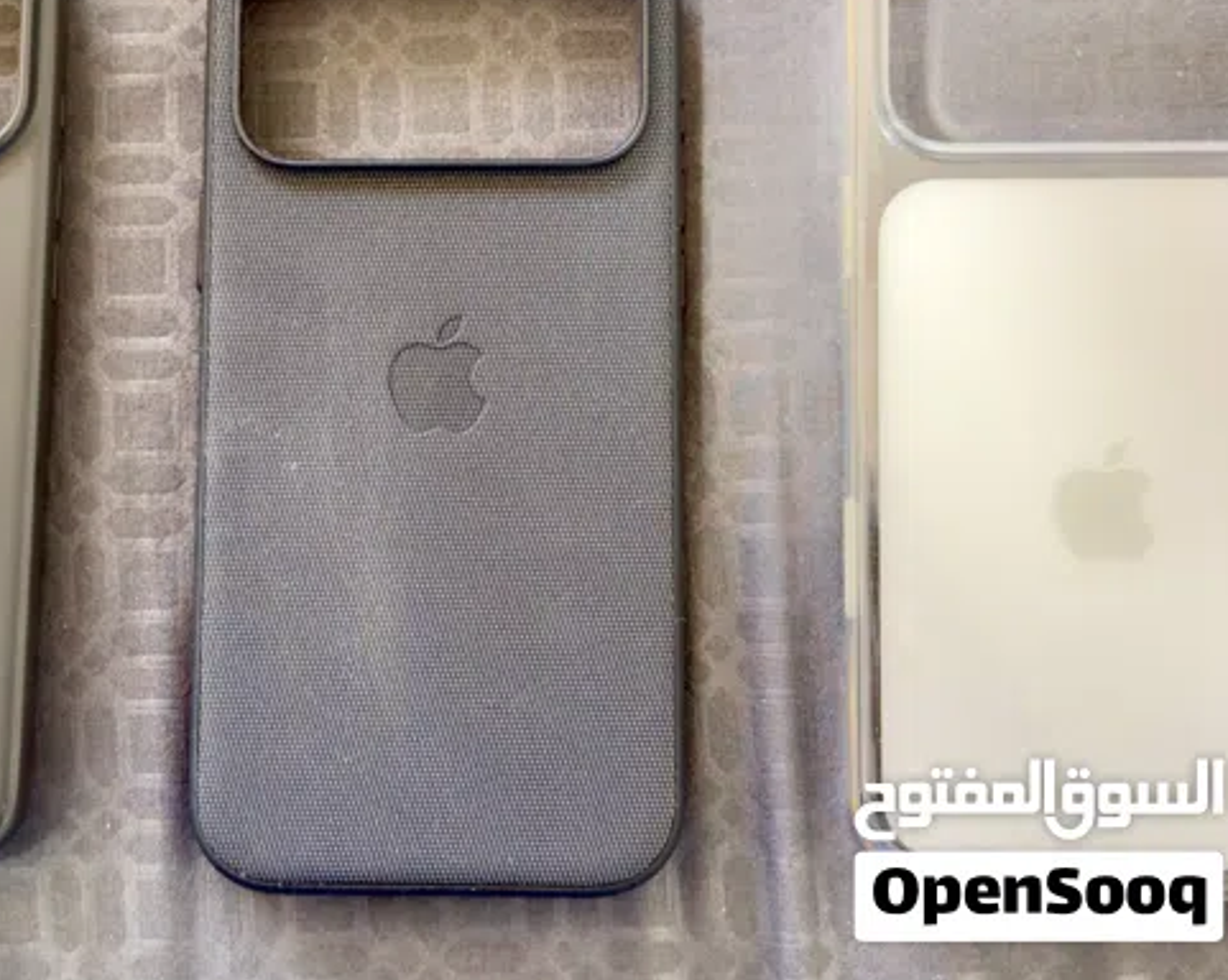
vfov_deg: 38.0
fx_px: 1416
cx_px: 470
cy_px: 390
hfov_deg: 46.5
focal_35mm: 39
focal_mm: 6.76
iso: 320
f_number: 1.78
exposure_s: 1/40
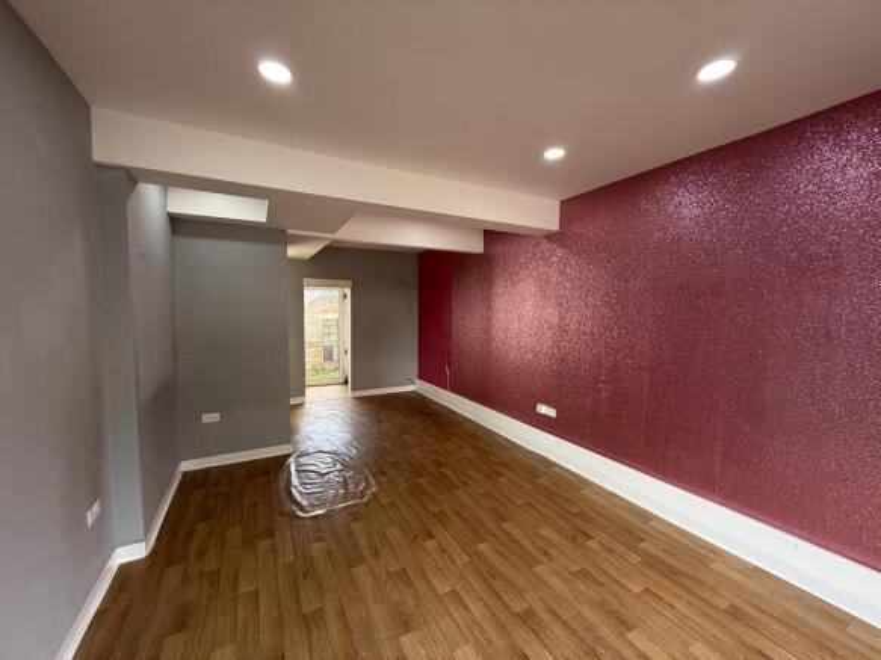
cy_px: 330
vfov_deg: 85.7
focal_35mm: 14
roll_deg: -0.2
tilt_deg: -2.5
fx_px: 356
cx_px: 440
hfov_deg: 102.1
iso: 125
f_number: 2.2
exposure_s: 1/99
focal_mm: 2.22
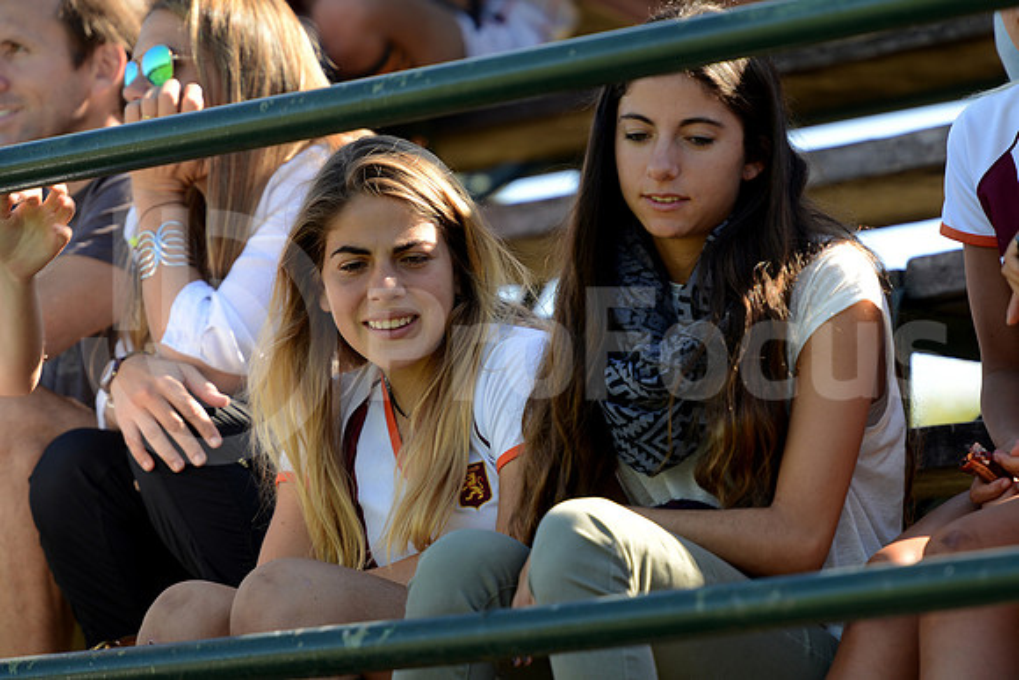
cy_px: 340
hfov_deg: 8.2
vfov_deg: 5.5
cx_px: 510
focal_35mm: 250
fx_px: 7078
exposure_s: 1/320
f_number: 4
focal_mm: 250
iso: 320
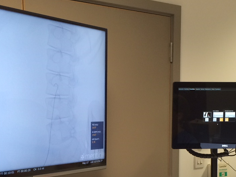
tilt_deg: -4.7
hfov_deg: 28.9
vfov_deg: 21.5
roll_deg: +0.1
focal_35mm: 67
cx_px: 136
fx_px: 457
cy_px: 159
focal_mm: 4.15
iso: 80
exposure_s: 1/30
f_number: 2.2
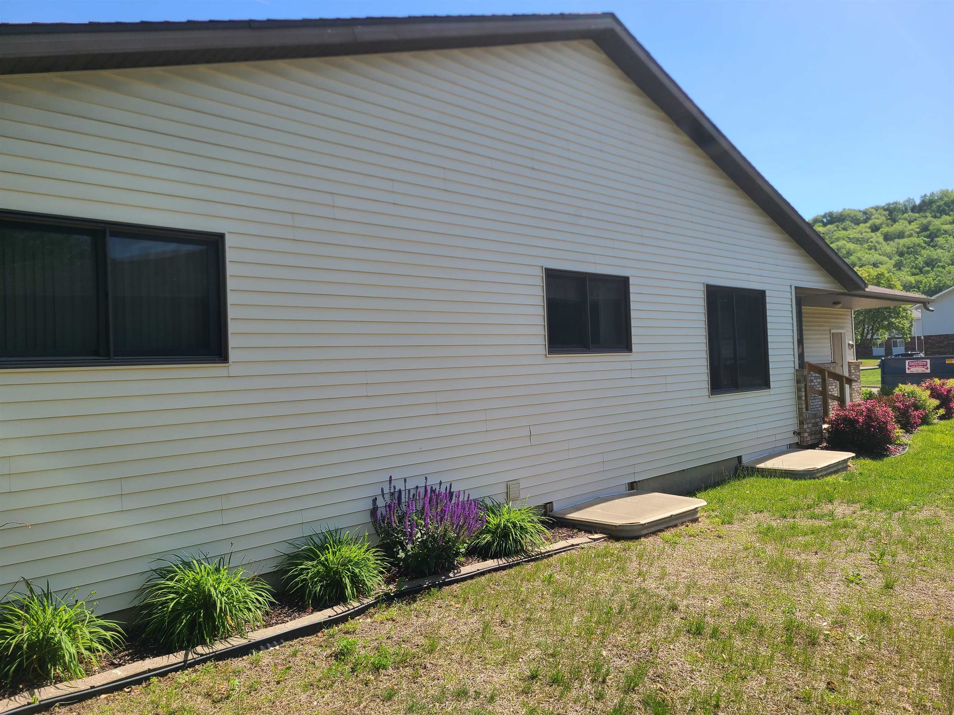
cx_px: 477
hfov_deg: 67.3
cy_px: 358
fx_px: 717
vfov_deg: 53.1
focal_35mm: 26
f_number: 1.8
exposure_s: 1/1686
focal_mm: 5.4
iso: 40
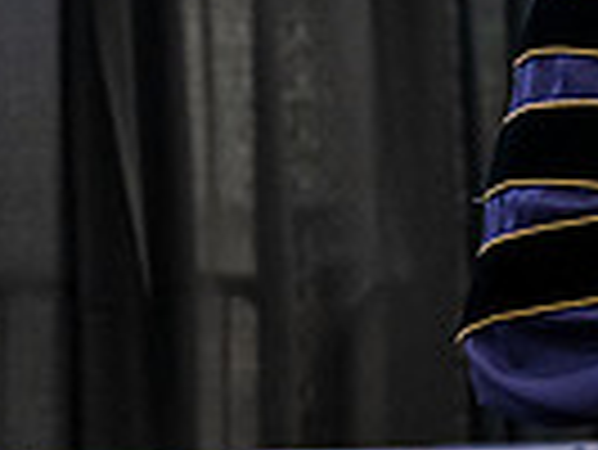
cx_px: 1200
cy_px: -92
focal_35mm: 356
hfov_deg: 5.4
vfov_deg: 4.2
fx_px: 6156
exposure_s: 1/200
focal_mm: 85
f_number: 4.5
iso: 4000
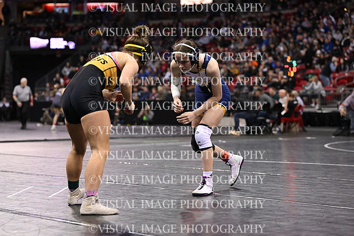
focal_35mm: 83
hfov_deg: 24.5
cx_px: 177
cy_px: 118
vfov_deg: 16.5
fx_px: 816
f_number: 3.2
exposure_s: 1/1000
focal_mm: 83
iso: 4000
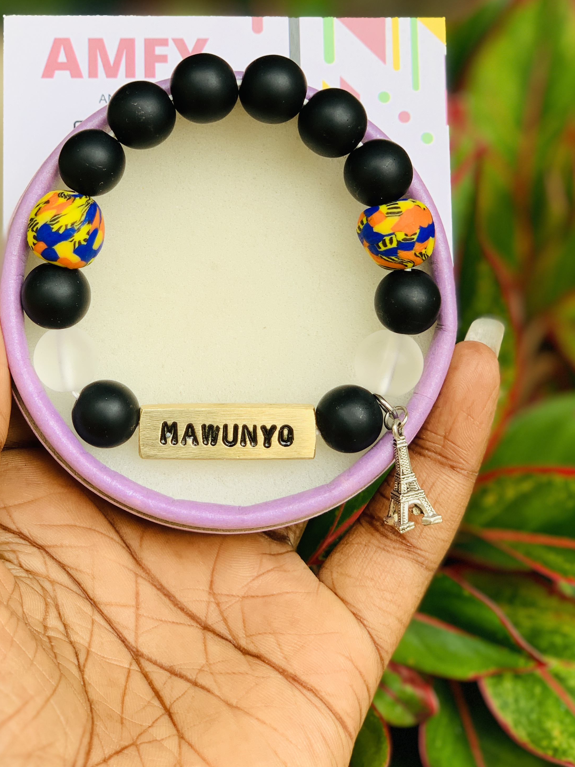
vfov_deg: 27.0
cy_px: 298
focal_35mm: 72
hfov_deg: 20.4
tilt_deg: -22.7
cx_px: 206
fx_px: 1595
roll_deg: -2.5
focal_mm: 6
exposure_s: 1/122
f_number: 2.4
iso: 16
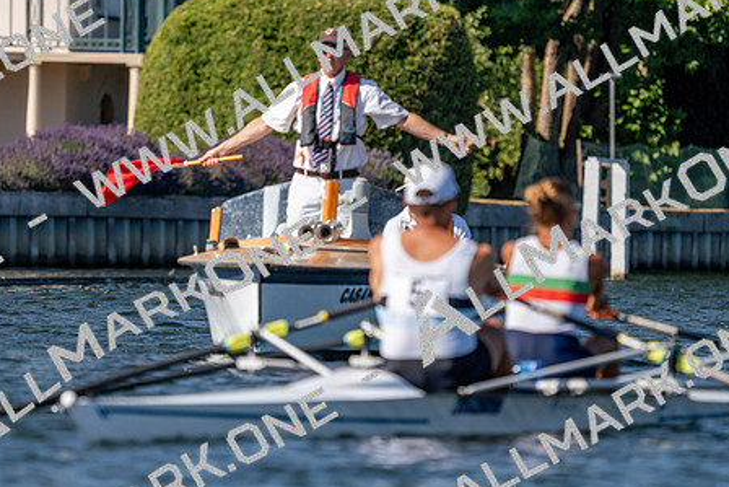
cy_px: 213
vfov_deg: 2.5
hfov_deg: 3.8
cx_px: 275
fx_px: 10978
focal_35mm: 542
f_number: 6.3
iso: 250
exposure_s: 1/1600
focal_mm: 419
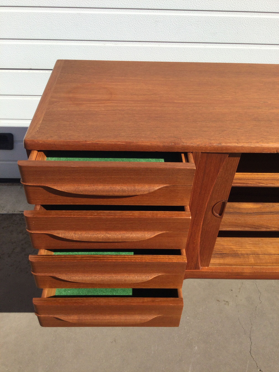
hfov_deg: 45.4
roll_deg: -1.5
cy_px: 186
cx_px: 140
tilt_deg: -41.7
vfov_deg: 58.4
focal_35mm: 31
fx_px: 333
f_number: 2.4
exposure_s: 1/1314
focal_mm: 3.3
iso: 25
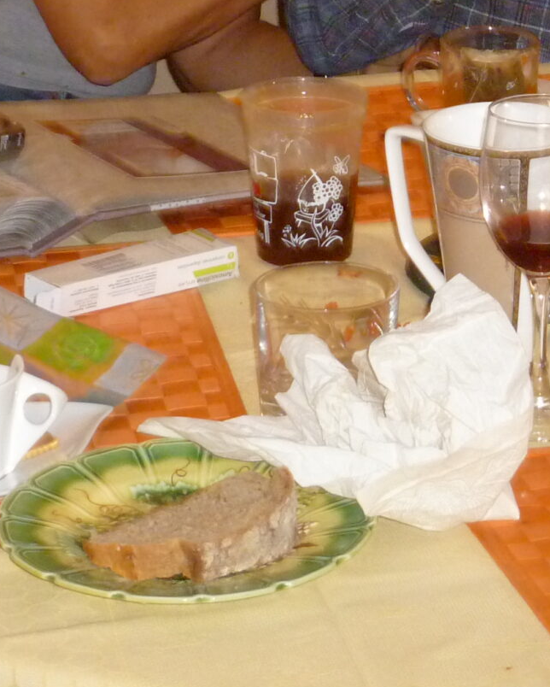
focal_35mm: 146
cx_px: 547
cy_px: -120
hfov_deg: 10.5
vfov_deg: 12.9
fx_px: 2968
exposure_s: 1/30
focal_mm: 8.4
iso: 320
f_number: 3.8
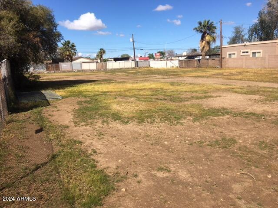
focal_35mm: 29
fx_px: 233
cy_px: 104
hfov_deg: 61.7
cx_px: 139
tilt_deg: -7.8
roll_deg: +1.7
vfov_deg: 48.2
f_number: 2.2
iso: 25
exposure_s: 1/2404
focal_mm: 4.15
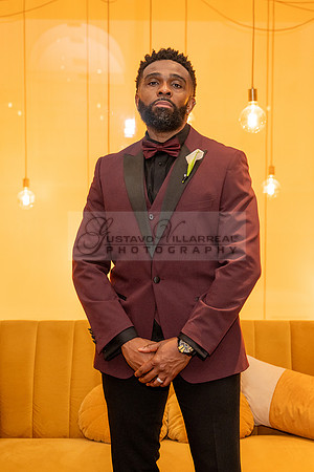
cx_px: 170
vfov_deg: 31.4
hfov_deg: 21.2
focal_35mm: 64
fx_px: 837
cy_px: 231
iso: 800
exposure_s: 1/125
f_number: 3.2
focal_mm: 41
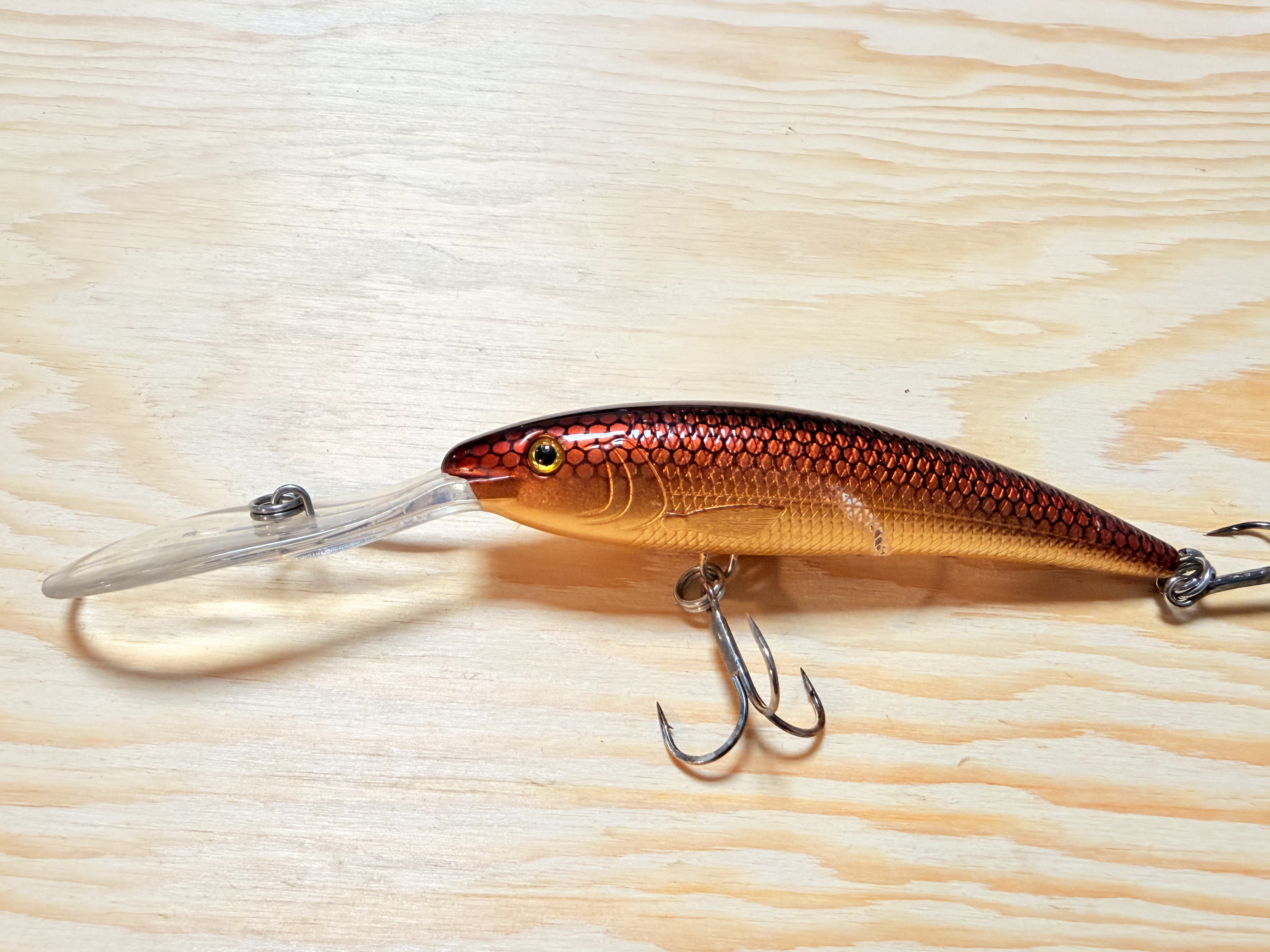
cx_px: 691
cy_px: 523
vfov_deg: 51.3
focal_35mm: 27
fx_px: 991
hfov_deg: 65.2
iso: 250
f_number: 2.2
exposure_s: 1/50
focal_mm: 2.22
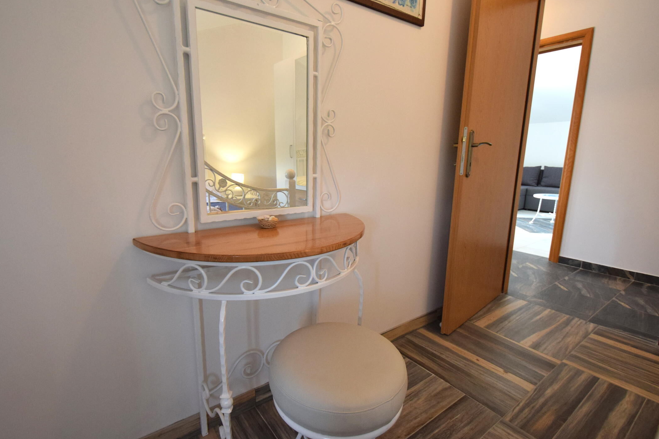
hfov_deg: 93.2
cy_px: 207
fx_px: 311
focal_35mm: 17
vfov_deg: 70.4
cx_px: 311
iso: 1400
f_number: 3.5
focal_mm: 10
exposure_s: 1/200
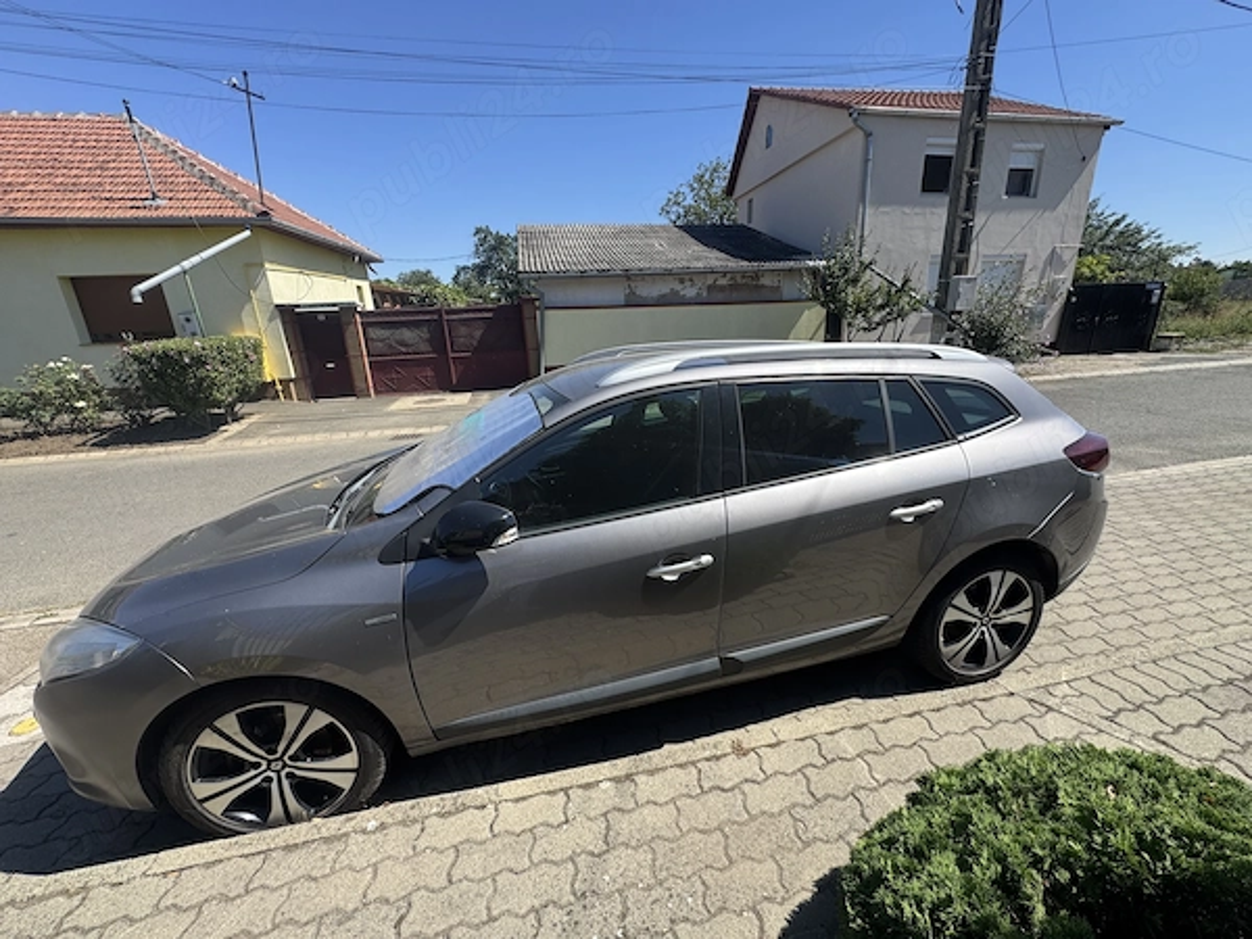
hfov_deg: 102.1
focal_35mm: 14
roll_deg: +2.4
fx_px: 506
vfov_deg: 85.7
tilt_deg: -17.0
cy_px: 470
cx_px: 626
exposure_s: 1/968
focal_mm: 2.22
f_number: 2.2
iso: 40
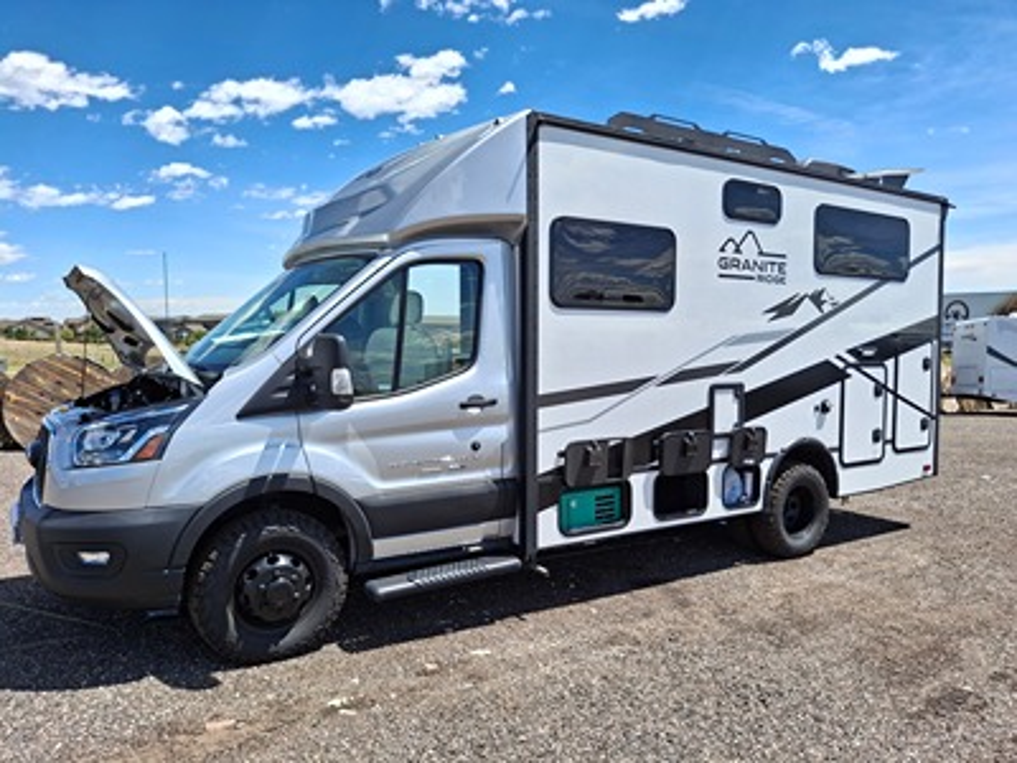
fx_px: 734
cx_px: 508
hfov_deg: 69.4
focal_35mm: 25
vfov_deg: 54.9
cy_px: 382
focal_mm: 4.69
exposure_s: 1/1605
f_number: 1.8
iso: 32
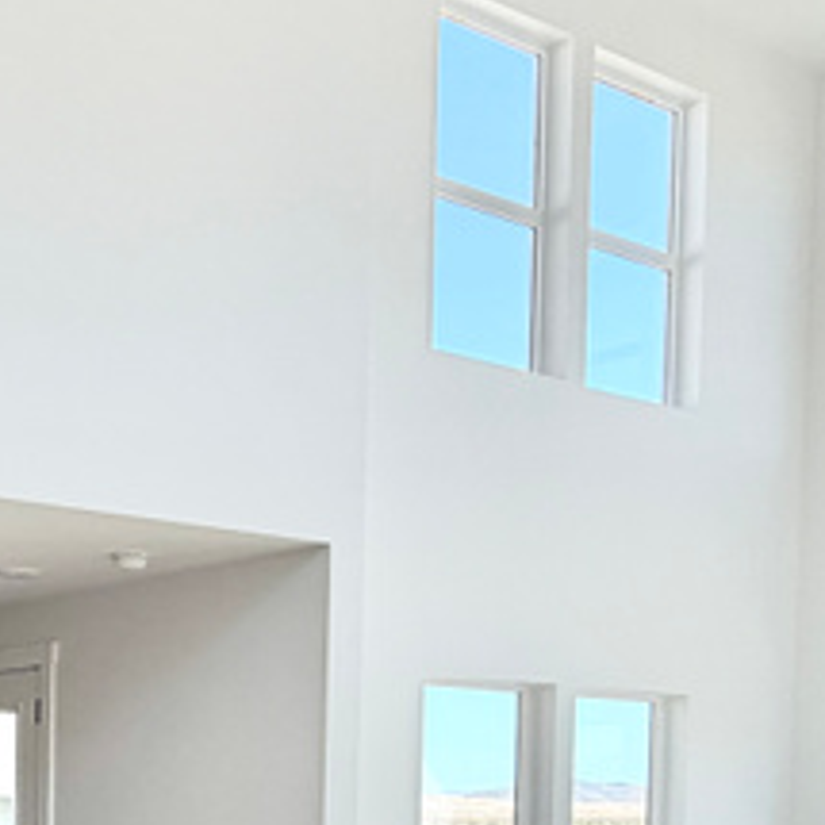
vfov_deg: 26.7
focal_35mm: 59
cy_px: 913
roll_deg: -0.3
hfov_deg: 27.1
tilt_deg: -3.0
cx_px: -38
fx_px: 1591
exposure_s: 1/338
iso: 50
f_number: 2.2
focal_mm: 2.22
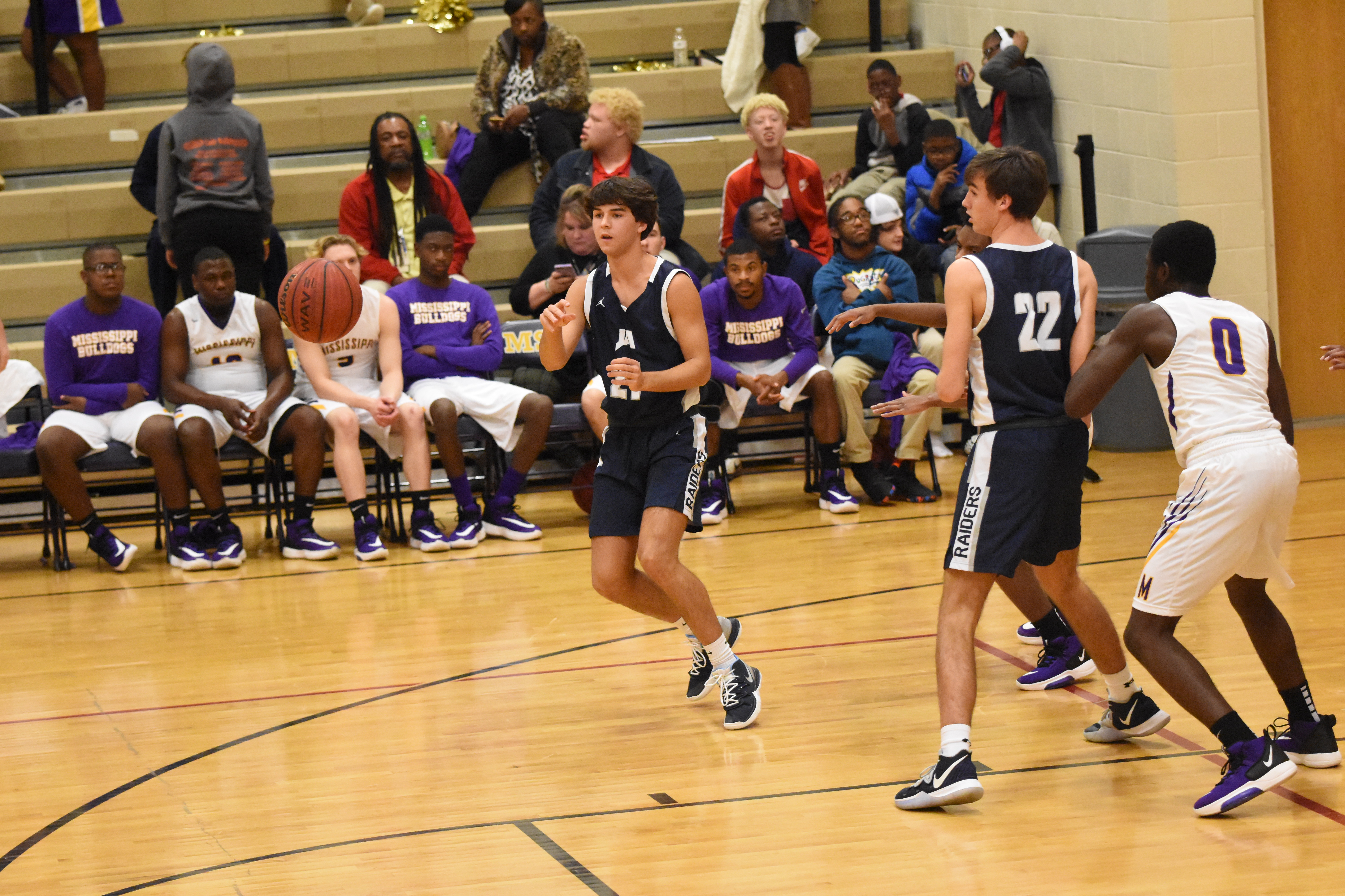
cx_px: 672
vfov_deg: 9.6
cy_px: 448
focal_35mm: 142
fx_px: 5324
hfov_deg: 14.4
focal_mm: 95
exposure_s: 1/1000
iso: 9000
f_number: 2.8
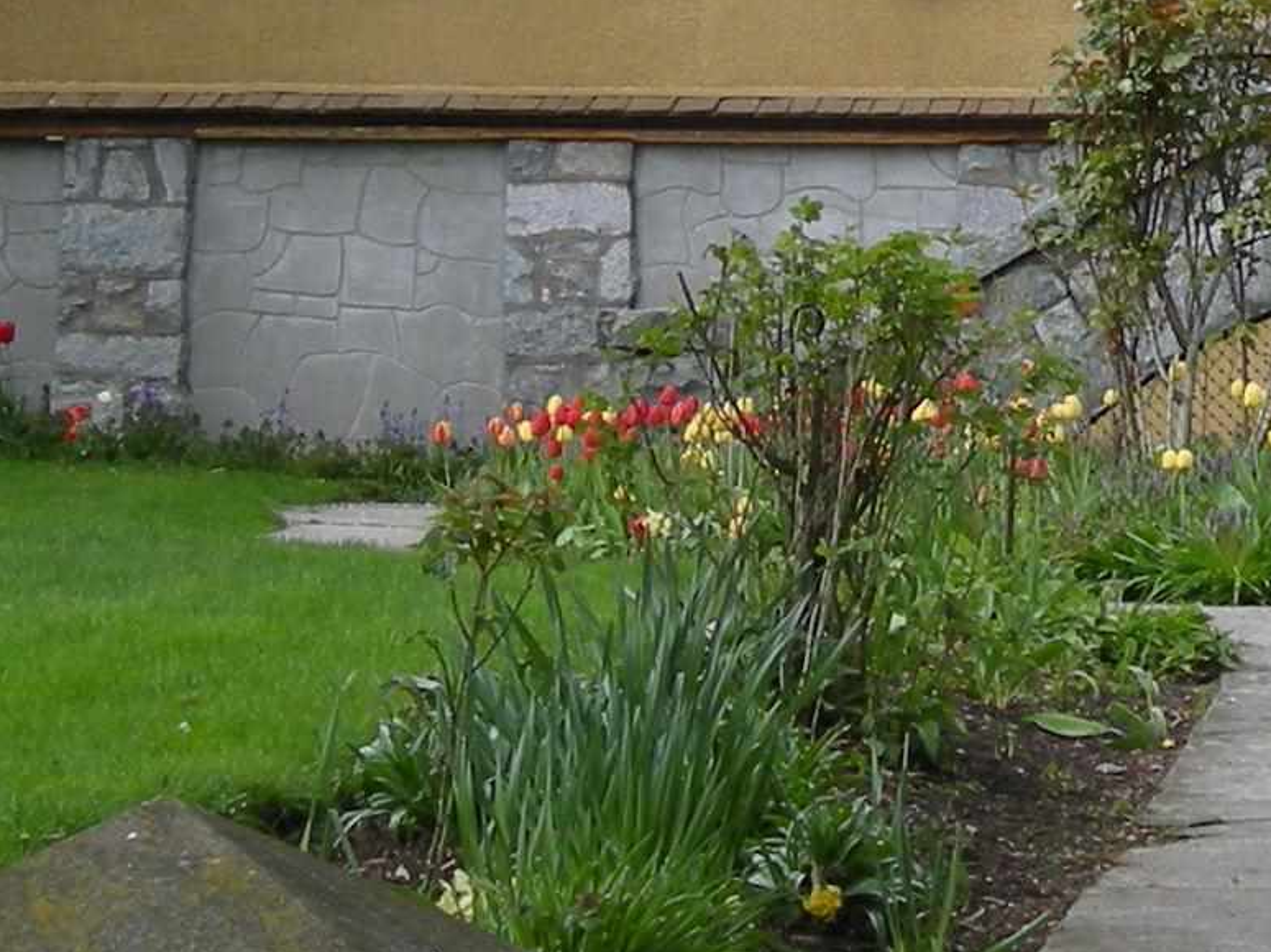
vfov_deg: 10.6
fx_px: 5102
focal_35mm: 139
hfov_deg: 13.8
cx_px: 1547
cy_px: -13
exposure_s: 1/65
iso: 50
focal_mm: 5.7
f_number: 2.8
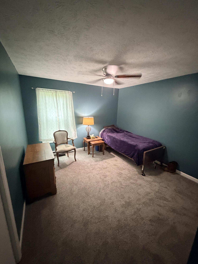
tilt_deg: -12.7
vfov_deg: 102.1
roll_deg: -1.3
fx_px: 107
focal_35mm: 14
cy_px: 132
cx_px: 99
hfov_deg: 85.7
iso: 1000
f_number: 2.2
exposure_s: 1/40
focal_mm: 2.22
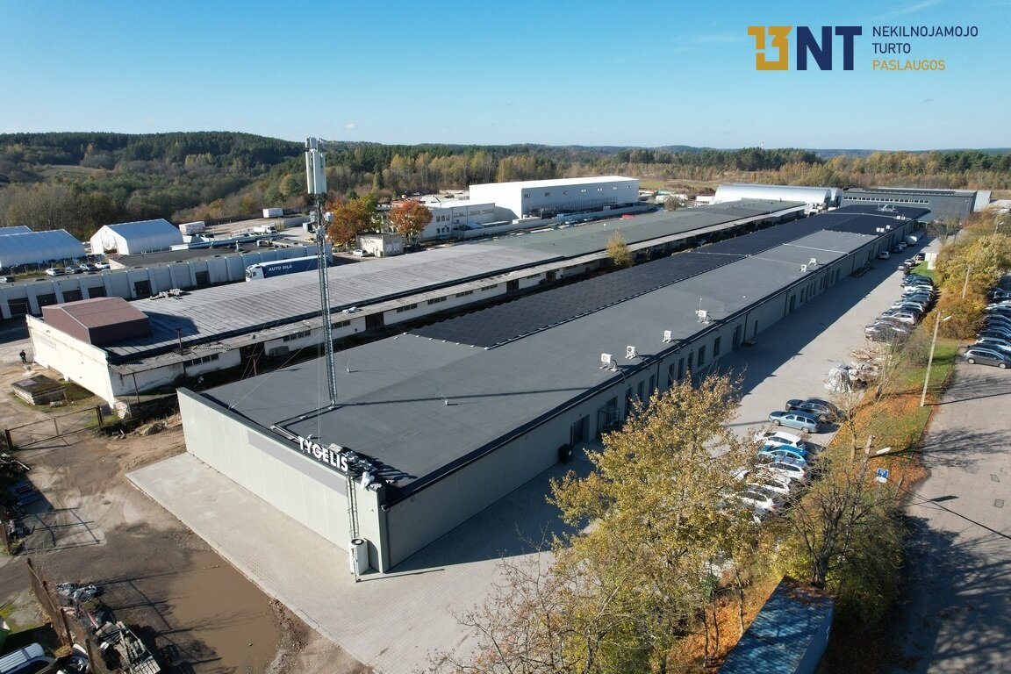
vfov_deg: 57.2
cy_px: 337
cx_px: 506
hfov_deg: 78.6
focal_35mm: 22
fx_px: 618
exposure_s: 1/1500
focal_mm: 8.38
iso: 130
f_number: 2.8
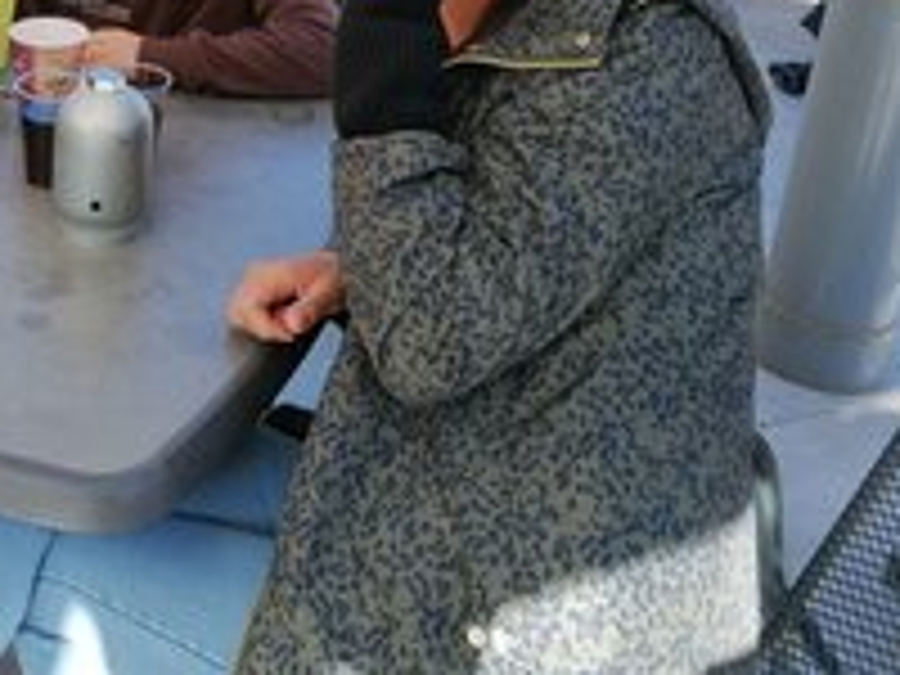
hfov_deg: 33.4
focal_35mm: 54
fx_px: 1404
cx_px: 63
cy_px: 58
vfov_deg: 26.1
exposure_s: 1/329
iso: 50
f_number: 1.8
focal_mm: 4.75
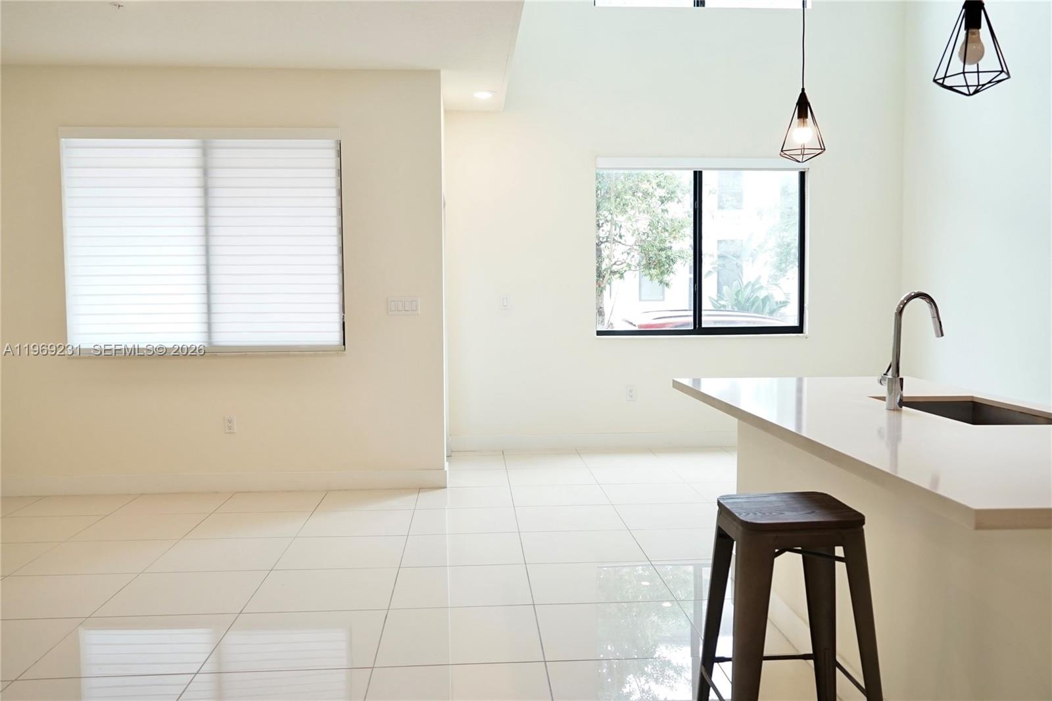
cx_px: 526
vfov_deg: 42.3
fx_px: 906
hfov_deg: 60.3
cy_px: 350
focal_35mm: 31
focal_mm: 21
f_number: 4
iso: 500
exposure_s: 1/60
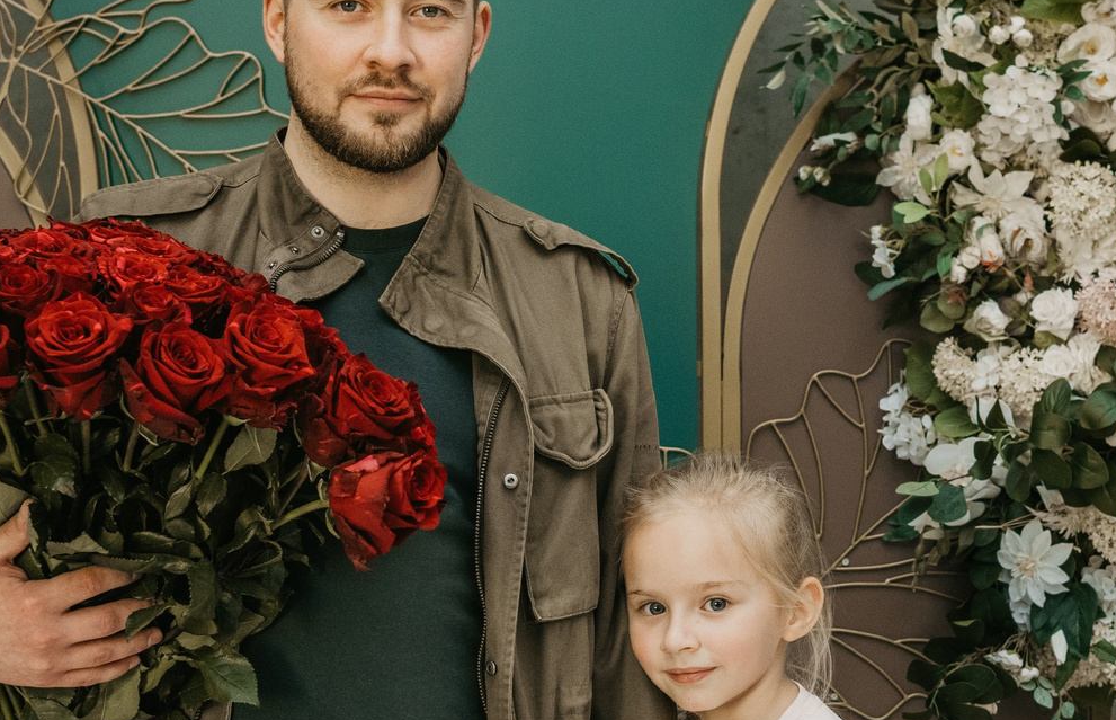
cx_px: 720
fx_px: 2670
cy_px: 439
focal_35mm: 87
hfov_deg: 23.5
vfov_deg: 15.3
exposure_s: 1/160
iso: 500
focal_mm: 32
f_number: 4.5
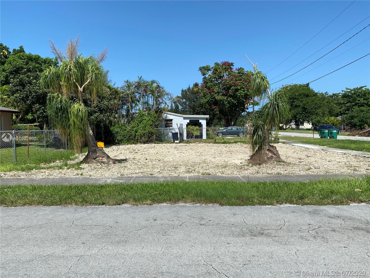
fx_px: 278
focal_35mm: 26
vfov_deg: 53.1
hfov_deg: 67.3
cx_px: 185
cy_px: 139
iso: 32
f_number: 1.8
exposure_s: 1/3731
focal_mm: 4.25
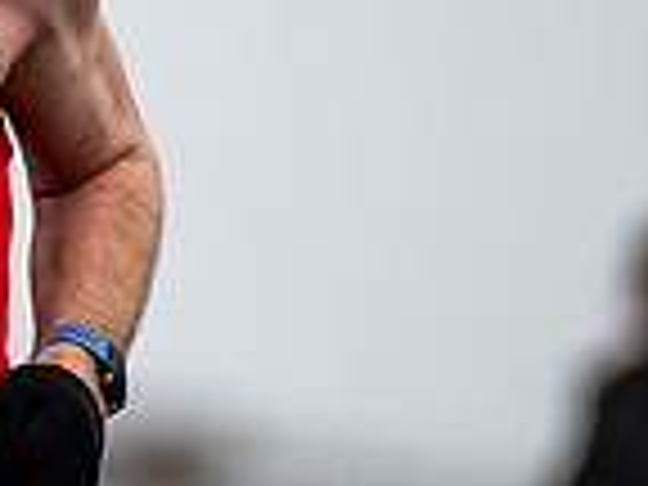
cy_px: -40
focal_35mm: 1741
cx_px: -310
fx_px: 32591
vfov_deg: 0.9
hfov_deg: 1.1
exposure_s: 1/1600
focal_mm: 300
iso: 250
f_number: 2.8
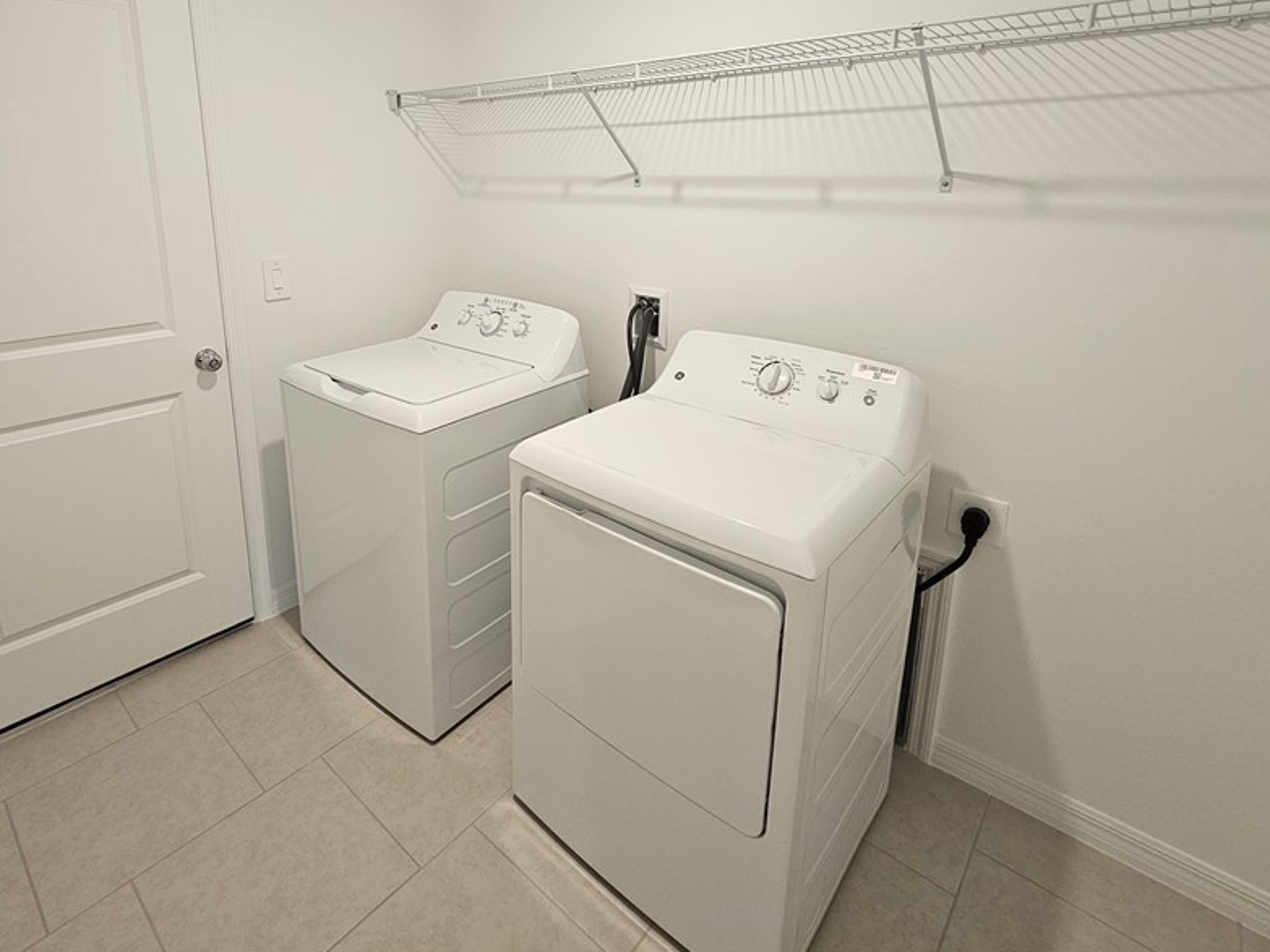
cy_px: 332
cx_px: 558
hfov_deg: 90.6
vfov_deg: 72.9
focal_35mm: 17
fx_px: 624
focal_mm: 2.2
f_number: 2.2
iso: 160
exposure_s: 1/60
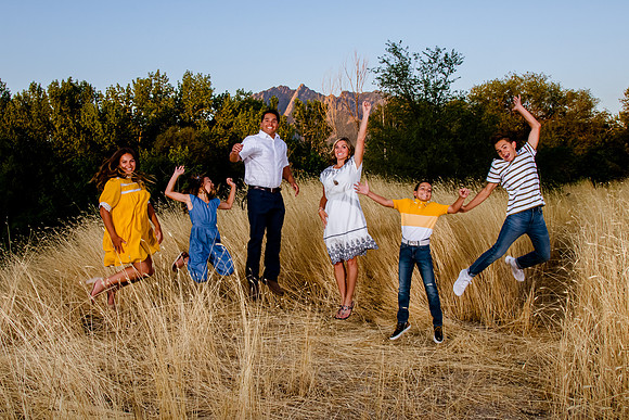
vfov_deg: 36.8
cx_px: 287
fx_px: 631
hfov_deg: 52.9
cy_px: 215
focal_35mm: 36
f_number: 10
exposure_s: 1/250
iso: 800
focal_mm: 24
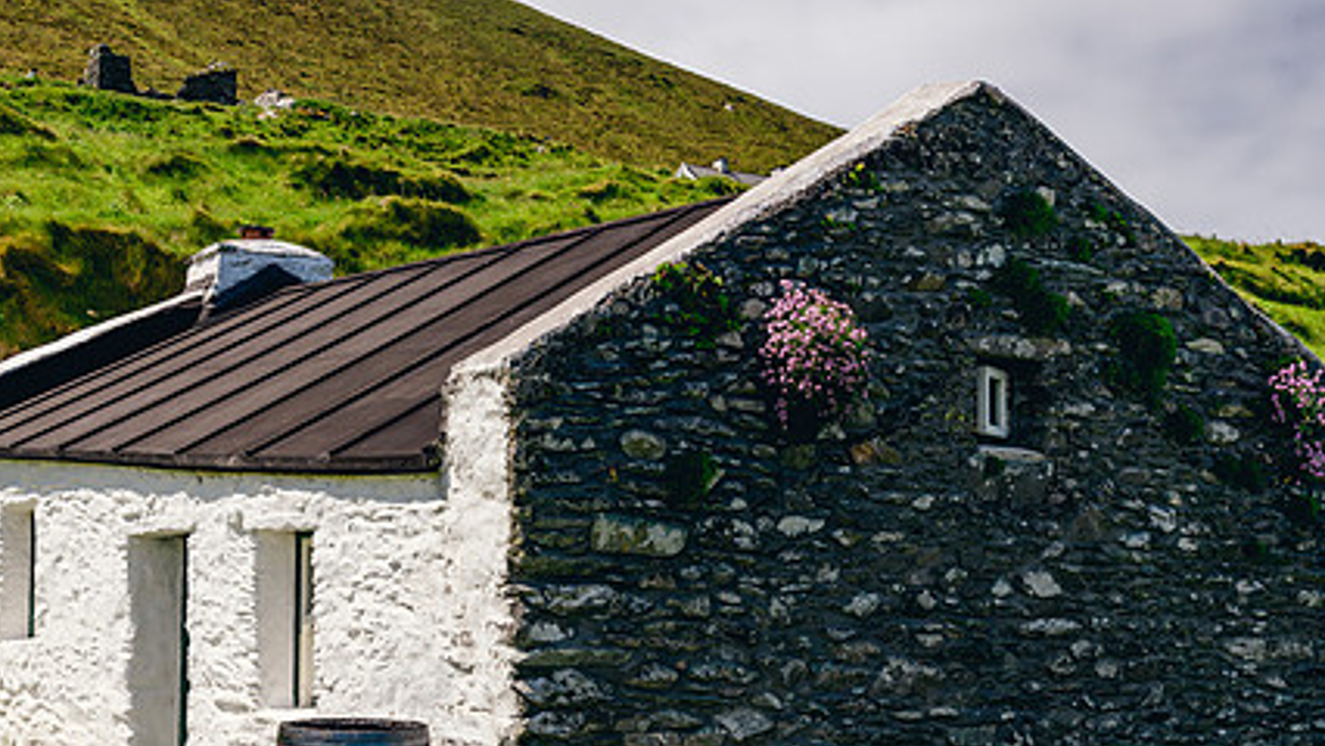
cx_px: 600
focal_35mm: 57
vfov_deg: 21.0
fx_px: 2003
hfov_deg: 36.6
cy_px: 539
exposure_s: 1/640
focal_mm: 40
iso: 280
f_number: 11
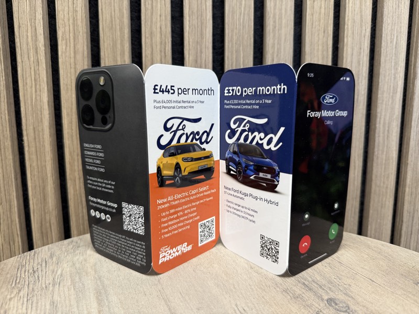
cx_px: 210
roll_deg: +0.5
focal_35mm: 24
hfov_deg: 71.6
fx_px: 291
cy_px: 157
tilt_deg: -8.5
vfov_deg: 56.8
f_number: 1.78
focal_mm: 6.76
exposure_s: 1/100
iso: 200
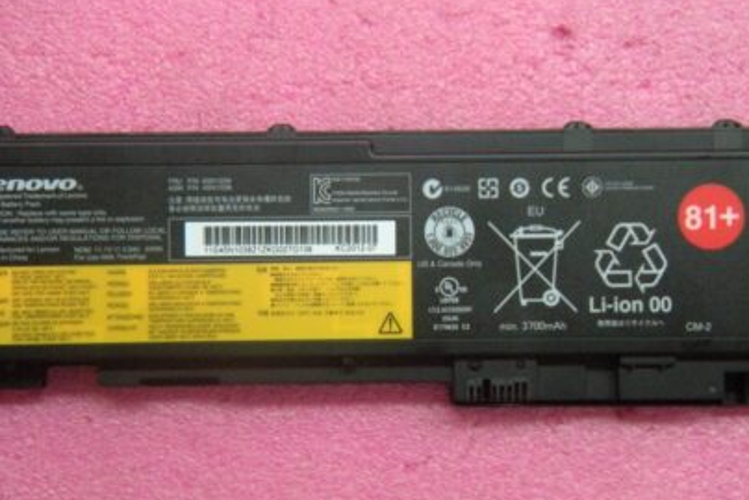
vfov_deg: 29.8
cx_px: 374
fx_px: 937
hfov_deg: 43.6
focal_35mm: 45
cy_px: 297
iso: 400
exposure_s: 1/36.7
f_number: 3.8
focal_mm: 5.9
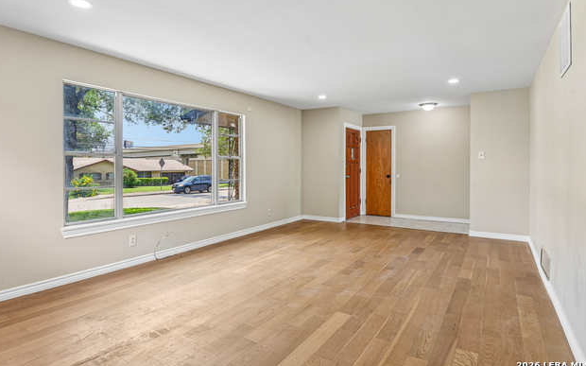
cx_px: 289
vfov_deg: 59.5
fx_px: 319
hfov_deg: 85.1
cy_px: 169
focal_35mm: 20
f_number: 8
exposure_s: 1/60
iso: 400
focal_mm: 19
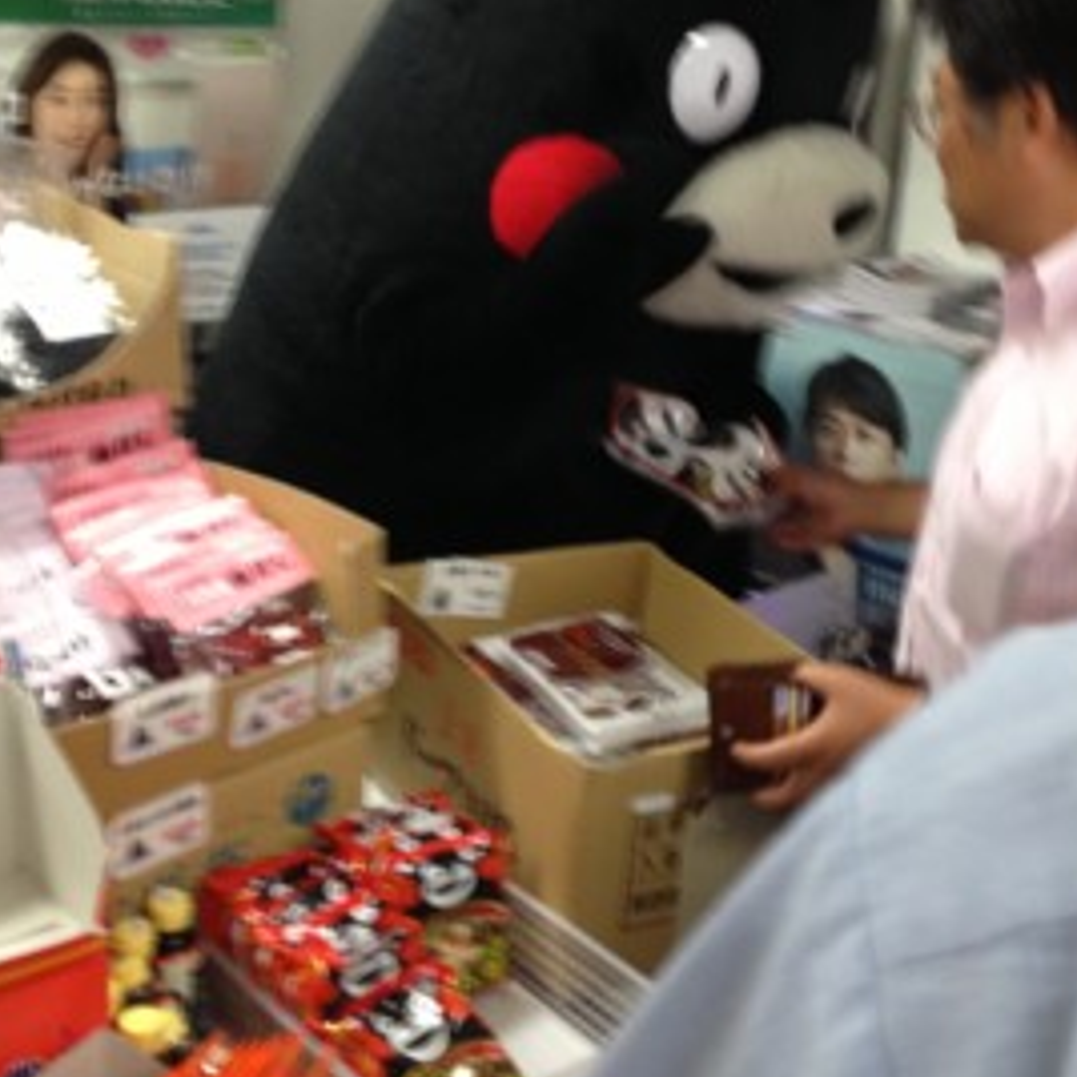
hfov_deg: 32.8
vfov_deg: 32.7
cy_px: 438
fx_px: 1830
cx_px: 591
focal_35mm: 52
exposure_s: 1/20
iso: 100
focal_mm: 4.28
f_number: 2.4
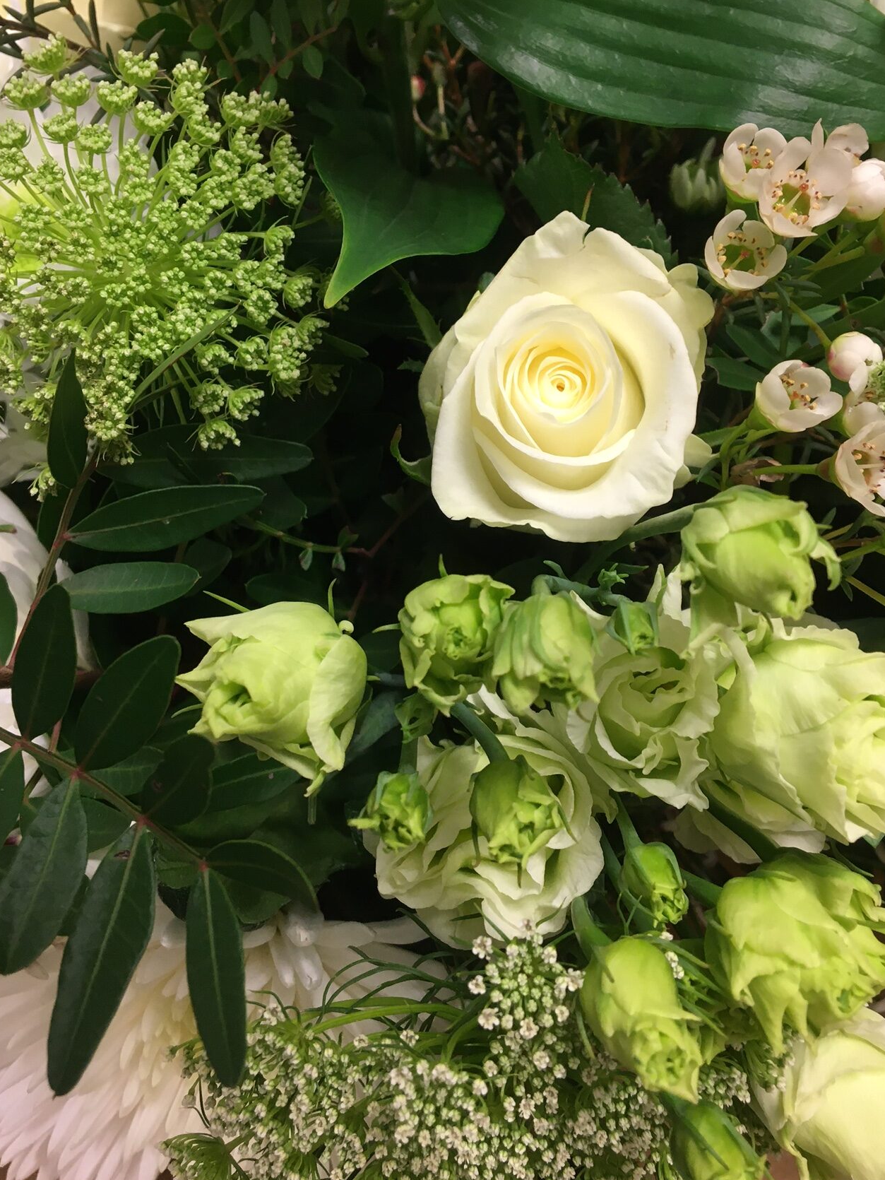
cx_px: 439
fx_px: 1193
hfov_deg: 40.7
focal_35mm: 35
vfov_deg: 52.5
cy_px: 519
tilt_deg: -71.9
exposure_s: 1/33
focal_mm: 4.15
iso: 80
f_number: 2.2
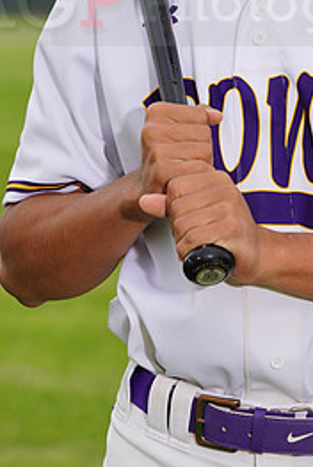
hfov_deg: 2.6
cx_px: 268
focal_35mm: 538
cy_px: -11
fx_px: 6997
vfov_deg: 3.8
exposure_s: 1/250
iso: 160
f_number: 9
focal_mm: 244
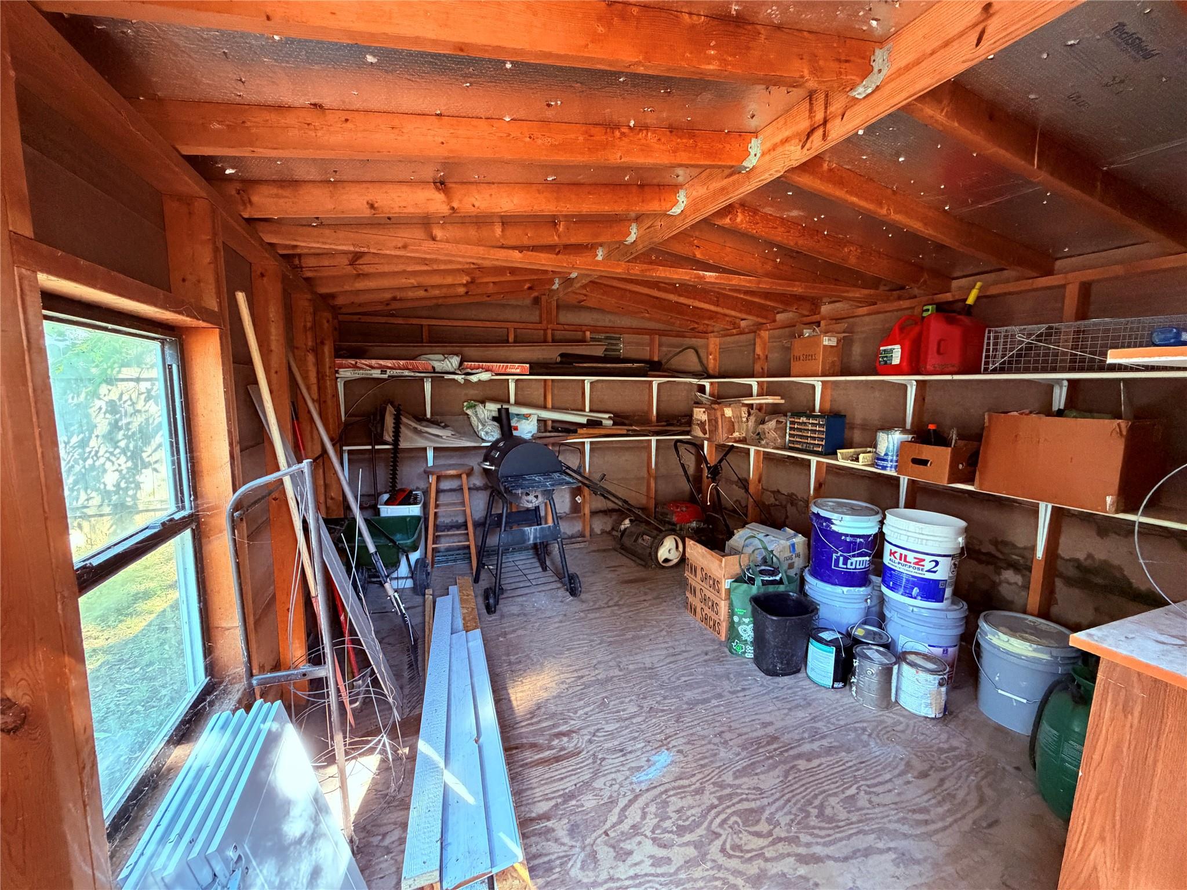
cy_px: 445
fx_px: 480
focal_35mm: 14
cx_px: 594
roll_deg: -0.2
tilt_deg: -7.6
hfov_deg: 102.1
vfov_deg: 85.7
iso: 640
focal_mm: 2.22
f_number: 2.2
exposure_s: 1/60
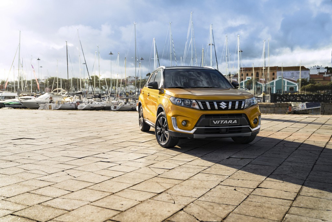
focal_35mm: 36
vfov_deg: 36.9
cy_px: 111
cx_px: 166
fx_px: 332
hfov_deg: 53.1
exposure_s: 1/1600
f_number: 2.8
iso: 100
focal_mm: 36
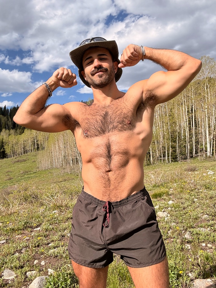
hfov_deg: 46.8
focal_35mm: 30
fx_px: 250
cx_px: 108
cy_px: 144
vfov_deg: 60.0
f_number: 1.9
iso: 25
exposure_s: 1/1316
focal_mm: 2.69
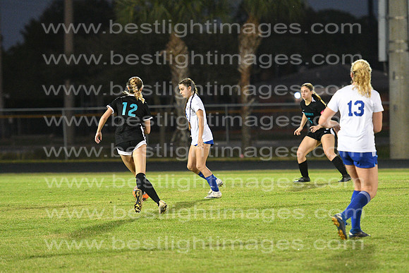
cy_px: 136
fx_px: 2812
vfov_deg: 5.6
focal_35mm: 248
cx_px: 204
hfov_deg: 8.3
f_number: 2.8
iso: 7200
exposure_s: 1/800
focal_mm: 165
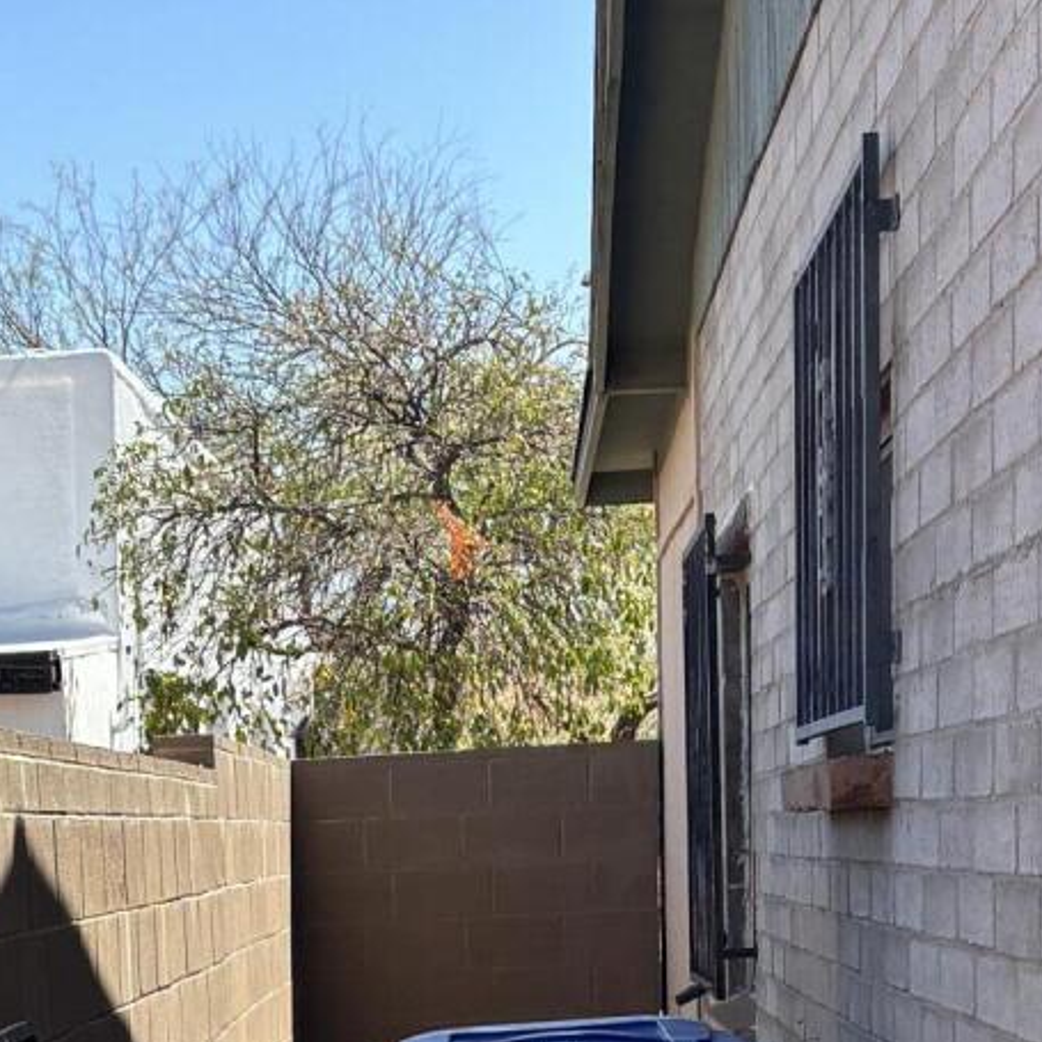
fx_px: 3440
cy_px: 1443
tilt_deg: -10.1
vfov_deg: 16.1
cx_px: 231
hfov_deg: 17.1
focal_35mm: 101
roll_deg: +0.6
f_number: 1.6
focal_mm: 5.96
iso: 50
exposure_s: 1/1812
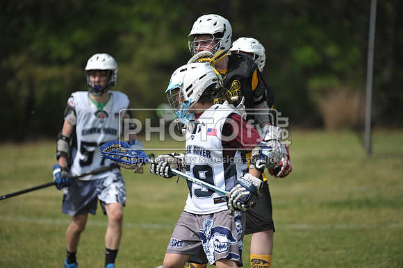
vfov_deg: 4.0
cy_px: 134
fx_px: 3804
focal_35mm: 340
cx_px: 202
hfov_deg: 6.1
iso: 640
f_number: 4
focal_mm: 340
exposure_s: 1/5000
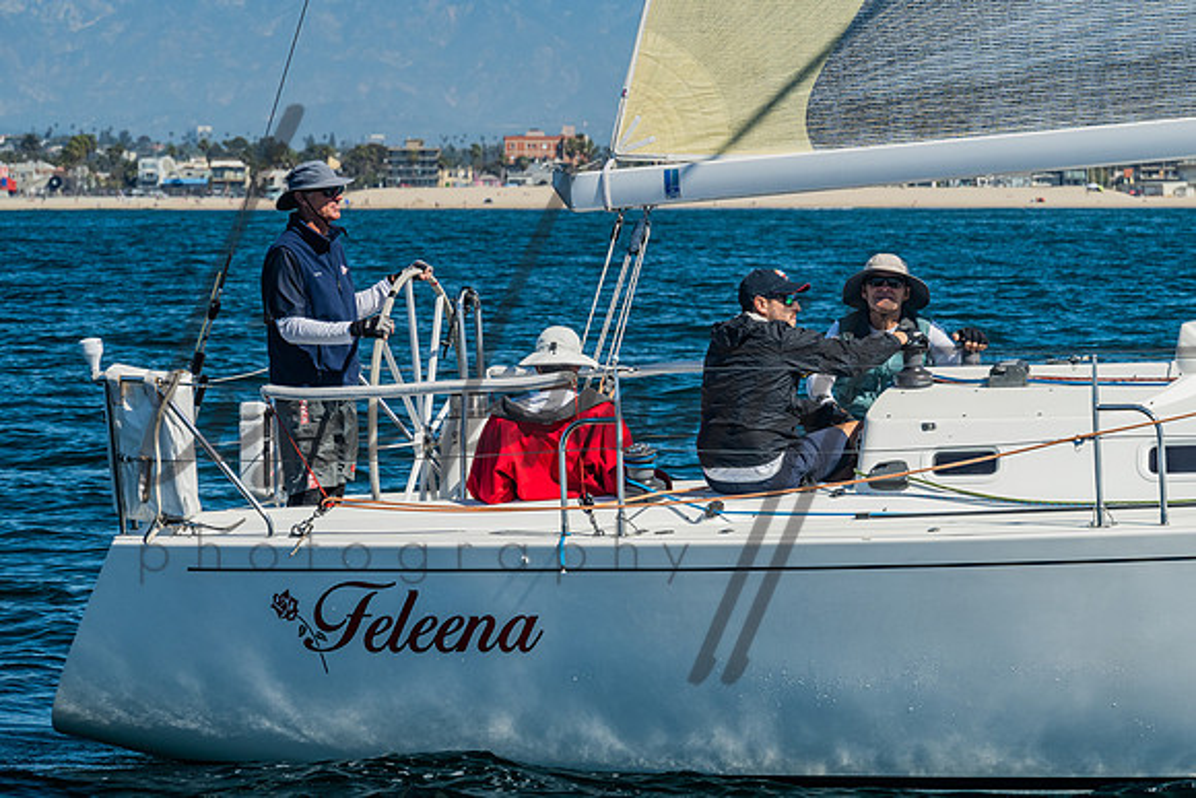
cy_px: 293
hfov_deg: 10.2
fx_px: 6698
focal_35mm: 202
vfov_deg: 6.8
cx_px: 726
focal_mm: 155
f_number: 10
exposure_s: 1/400
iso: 400
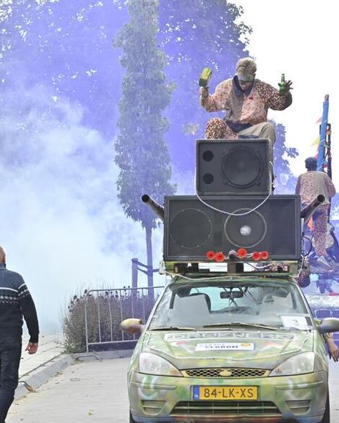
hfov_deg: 9.8
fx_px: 1968
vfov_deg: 12.3
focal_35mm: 157
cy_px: 203
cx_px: 220
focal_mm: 100
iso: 320
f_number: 6.3
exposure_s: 1/640
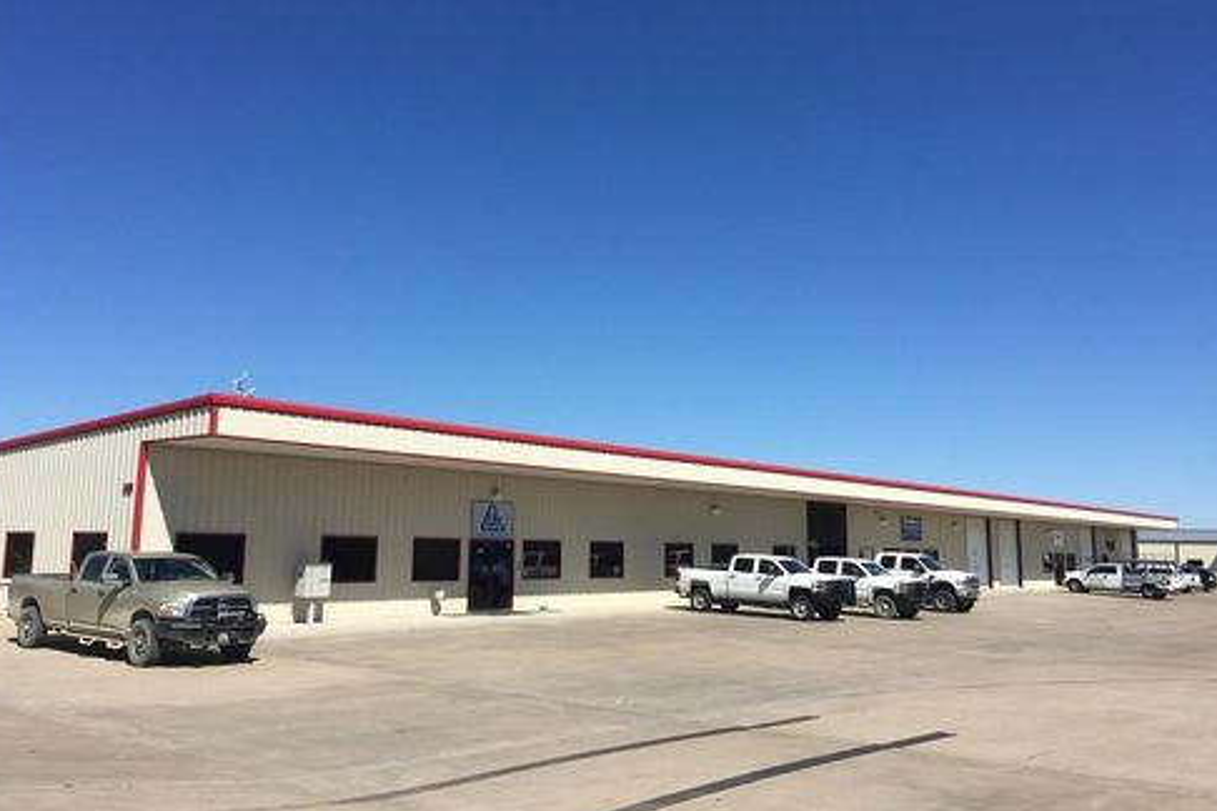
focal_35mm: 31
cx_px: 601
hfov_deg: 60.3
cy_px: 384
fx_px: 1048
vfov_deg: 42.3
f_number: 2.2
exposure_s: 1/2825
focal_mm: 4.15
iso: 32
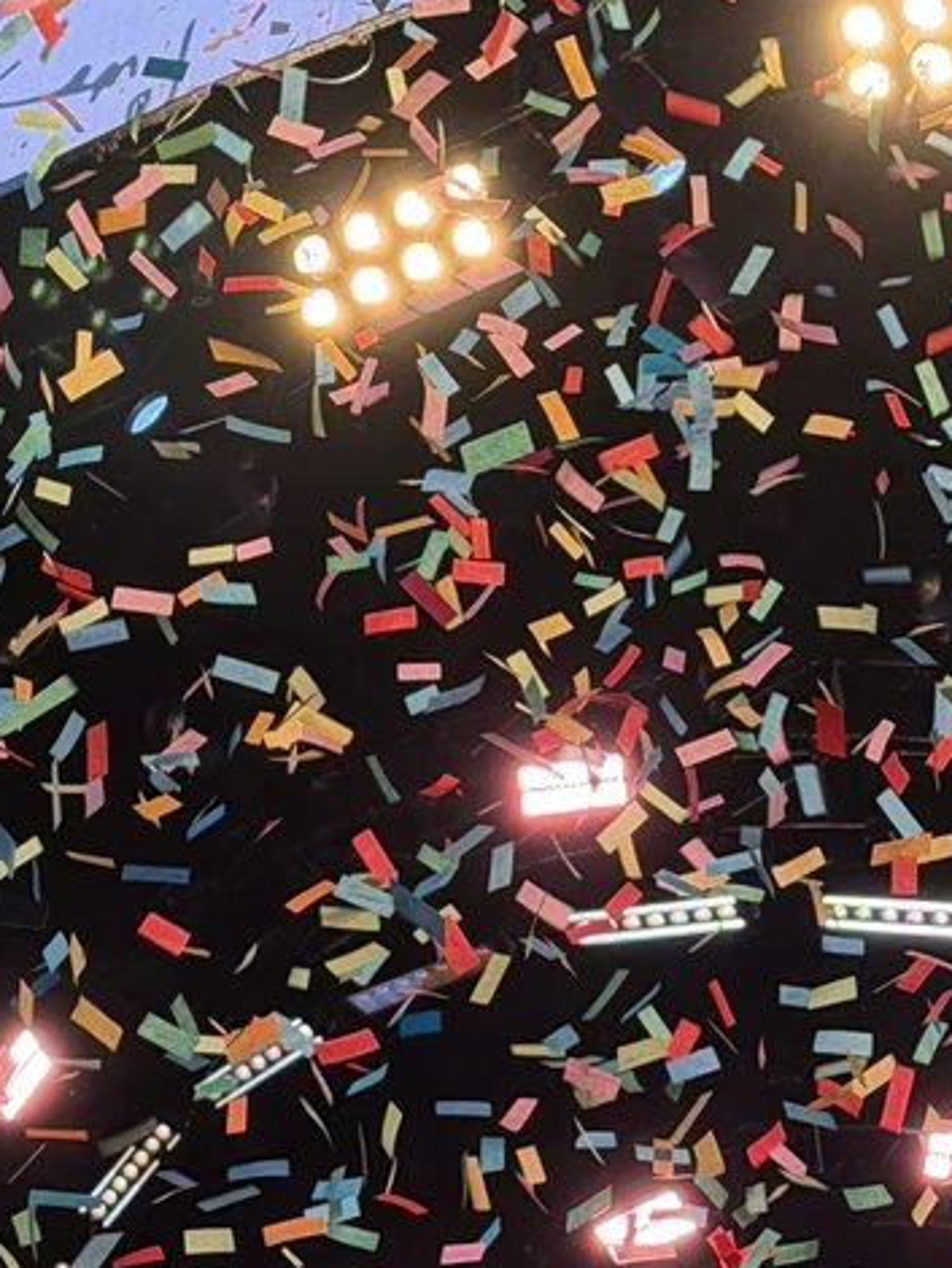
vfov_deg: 13.3
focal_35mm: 147
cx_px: 232
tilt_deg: +43.3
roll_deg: -6.9
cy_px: 192
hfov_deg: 10.1
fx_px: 5385
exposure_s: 1/87
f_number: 1.78
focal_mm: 6.76
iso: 80
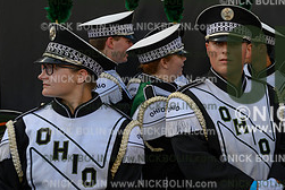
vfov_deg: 18.2
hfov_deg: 25.2
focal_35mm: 75
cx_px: 307
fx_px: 594
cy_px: 80
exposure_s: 1/100
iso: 80
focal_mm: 32.5
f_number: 7.1
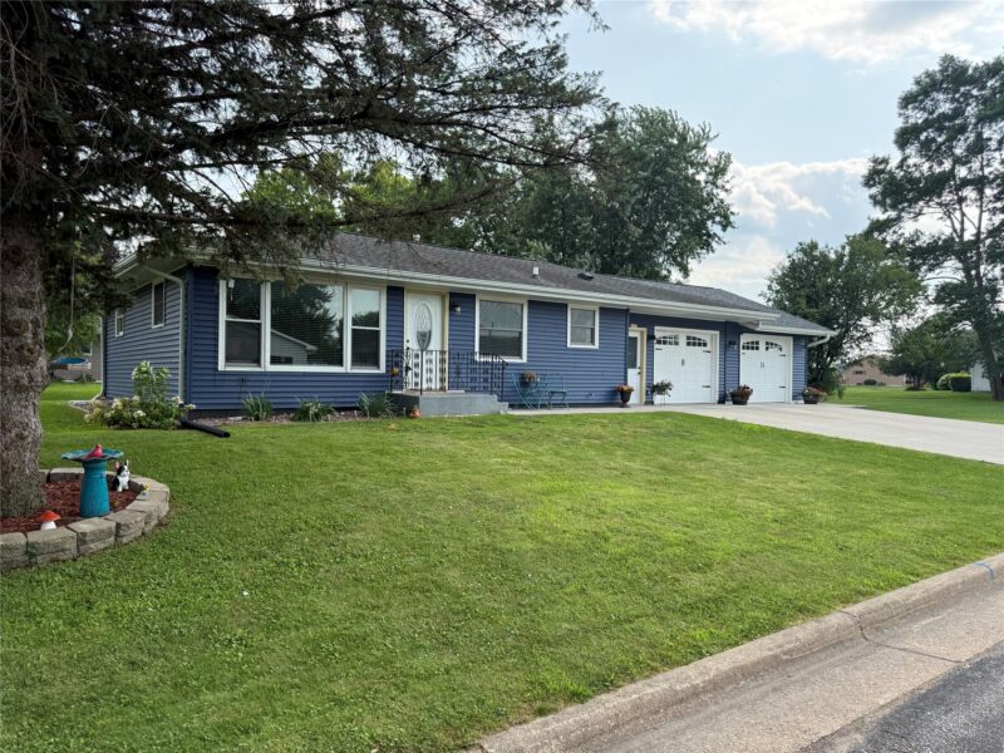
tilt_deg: -0.1
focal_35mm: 24
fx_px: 696
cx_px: 502
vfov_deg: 56.8
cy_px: 376
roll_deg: -0.7
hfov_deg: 71.6
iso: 100
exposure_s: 1/1812
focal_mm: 6.76
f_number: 1.78
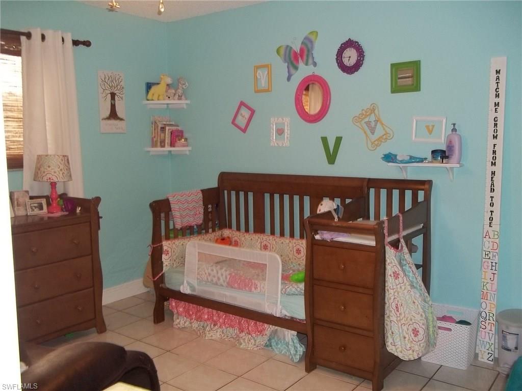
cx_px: 261
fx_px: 483
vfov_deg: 44.2
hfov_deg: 56.8
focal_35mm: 32
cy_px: 196
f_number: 2.9
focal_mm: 5.7
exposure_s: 1/30
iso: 160
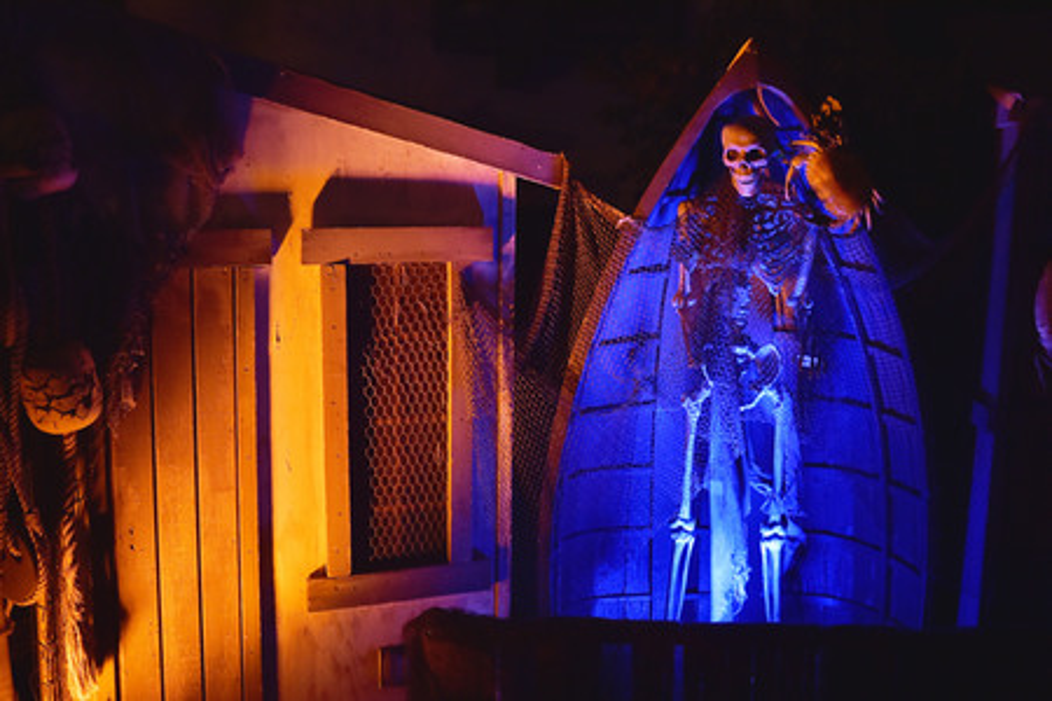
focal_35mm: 35
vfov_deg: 37.9
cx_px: 526
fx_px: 1023
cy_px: 350
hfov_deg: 54.4
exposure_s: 1/200
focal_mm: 35
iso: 800
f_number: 3.5
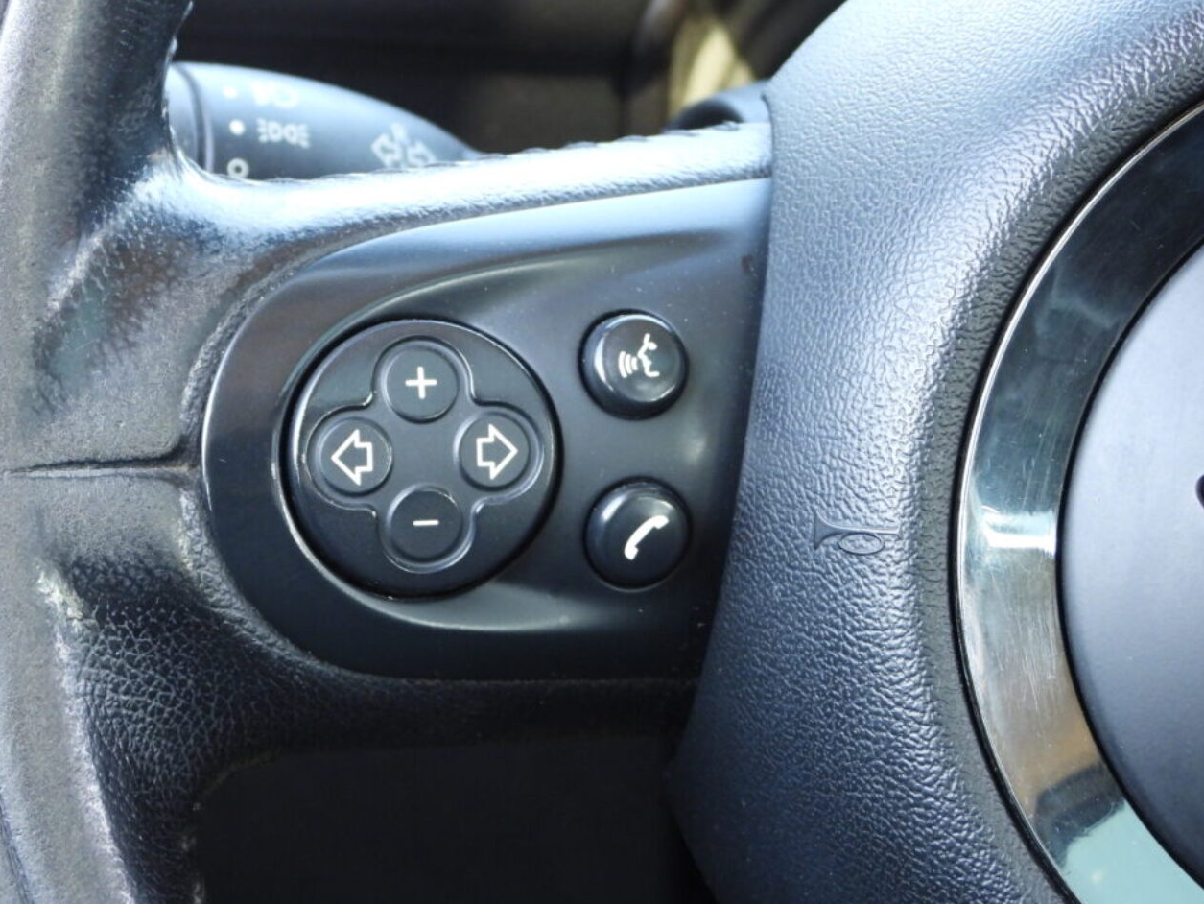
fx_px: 4662
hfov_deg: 14.7
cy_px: 403
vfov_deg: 11.1
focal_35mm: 134
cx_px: 536
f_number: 4
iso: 400
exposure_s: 1/60
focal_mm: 18.9
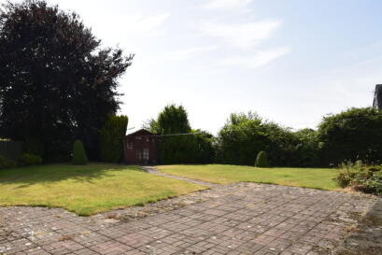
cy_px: 160
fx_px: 255
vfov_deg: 52.6
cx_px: 127
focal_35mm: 24
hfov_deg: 71.5
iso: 110
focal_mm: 10
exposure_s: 1/200
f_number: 10
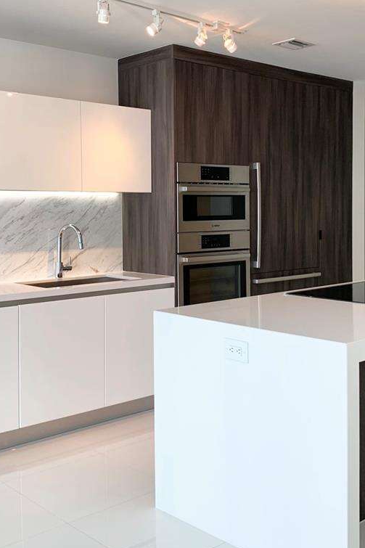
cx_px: 181
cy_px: 237
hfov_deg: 31.2
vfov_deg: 45.3
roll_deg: -0.1
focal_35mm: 43
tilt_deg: -0.3
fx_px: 654
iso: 80
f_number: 1.8
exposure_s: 1/120
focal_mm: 4.25
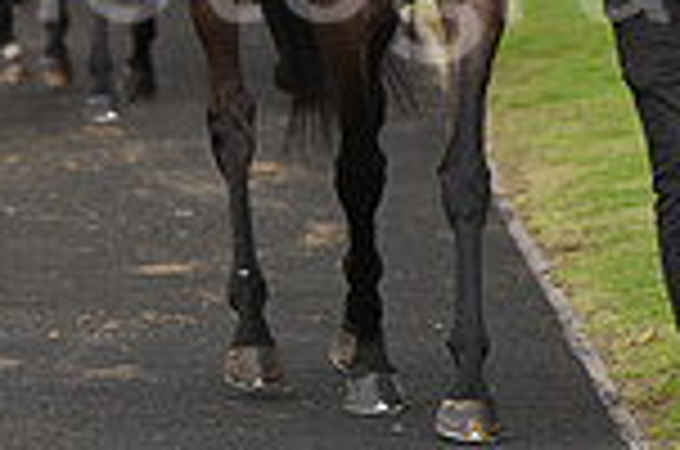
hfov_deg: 3.2
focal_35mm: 655
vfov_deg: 2.1
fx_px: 12346
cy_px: -263
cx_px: 437
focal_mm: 170
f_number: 5
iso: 500
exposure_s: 1/800
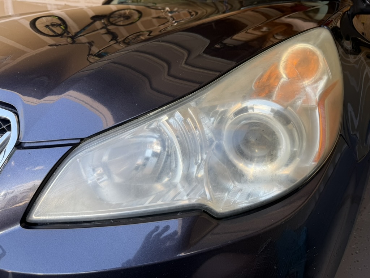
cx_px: 185
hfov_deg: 71.6
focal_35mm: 24
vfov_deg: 56.8
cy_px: 139
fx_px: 257
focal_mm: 6.76
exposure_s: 1/262
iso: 64
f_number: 1.78
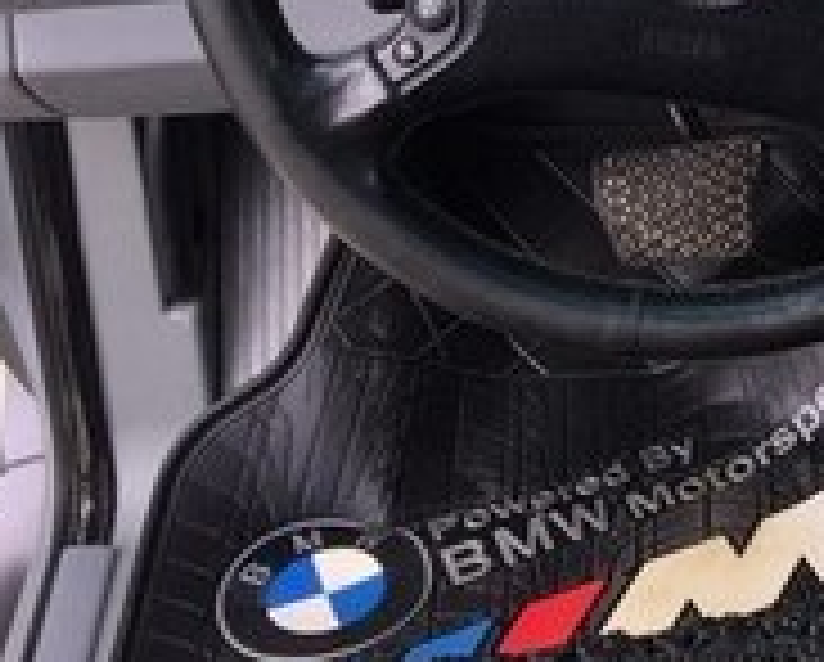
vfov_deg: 14.4
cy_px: -236
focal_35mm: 102
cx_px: 1315
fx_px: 2491
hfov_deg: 16.7
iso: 32
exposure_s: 1/123
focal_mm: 4.15
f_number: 2.2
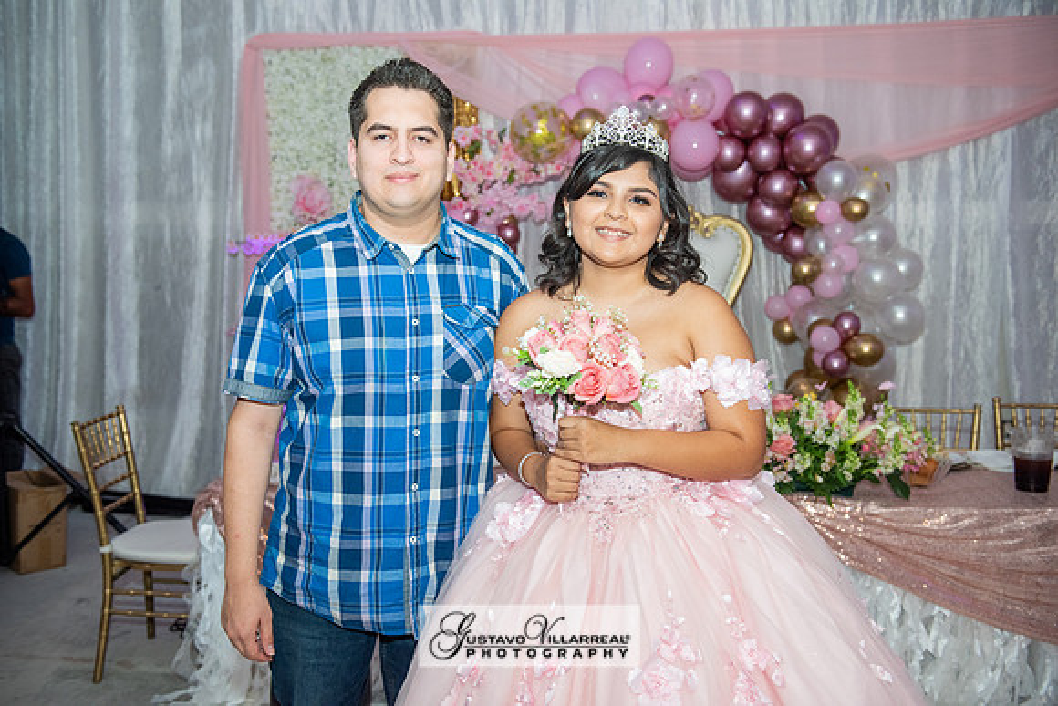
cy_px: 353
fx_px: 1029
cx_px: 529
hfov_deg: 54.4
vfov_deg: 37.9
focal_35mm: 35
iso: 1250
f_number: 3.5
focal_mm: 35
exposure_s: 1/160
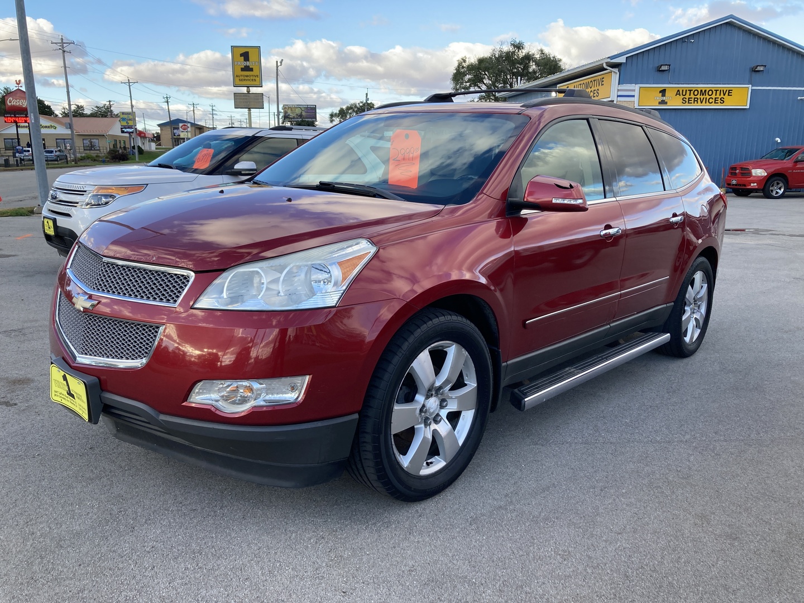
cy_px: 302
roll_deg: +2.1
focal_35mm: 28
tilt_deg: -14.8
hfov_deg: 63.4
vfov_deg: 49.7
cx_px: 402
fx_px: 650
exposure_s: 1/311
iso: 20
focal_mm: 3.99
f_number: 1.8
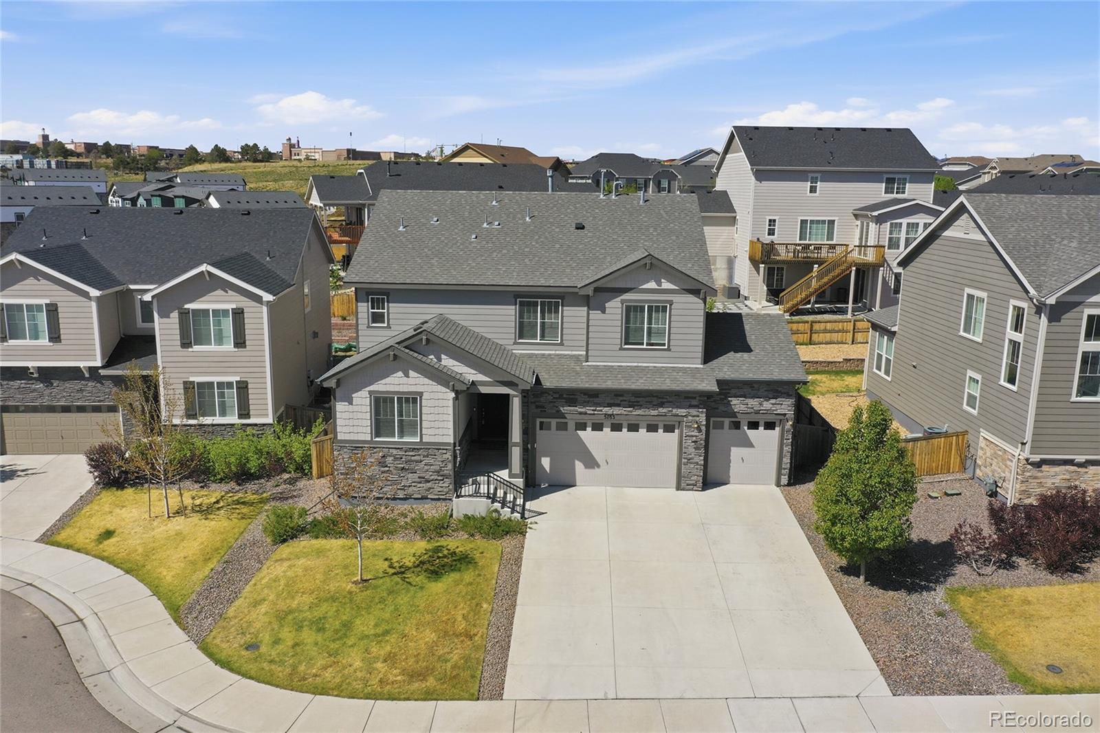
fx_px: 855
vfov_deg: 46.4
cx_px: 550
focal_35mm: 28
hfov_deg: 65.5
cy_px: 366
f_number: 6.3
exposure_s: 1/800
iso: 100
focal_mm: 10.3
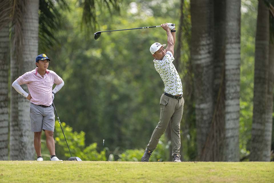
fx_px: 3044
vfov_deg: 3.4
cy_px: 92
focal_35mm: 400
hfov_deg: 5.2
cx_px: 137
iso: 2000
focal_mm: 400
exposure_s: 1/6400
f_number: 2.8
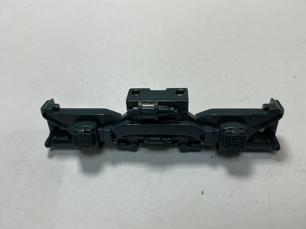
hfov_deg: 61.7
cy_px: 114
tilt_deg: -56.4
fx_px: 256
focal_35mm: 29
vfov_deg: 48.2
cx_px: 153
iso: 20
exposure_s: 1/172
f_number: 1.8
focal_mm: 3
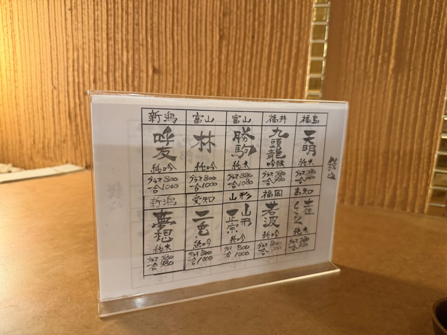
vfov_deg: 56.8
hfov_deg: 71.6
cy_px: 168
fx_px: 310
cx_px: 224
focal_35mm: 24
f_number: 1.78
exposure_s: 1/60
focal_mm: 6.76
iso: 500
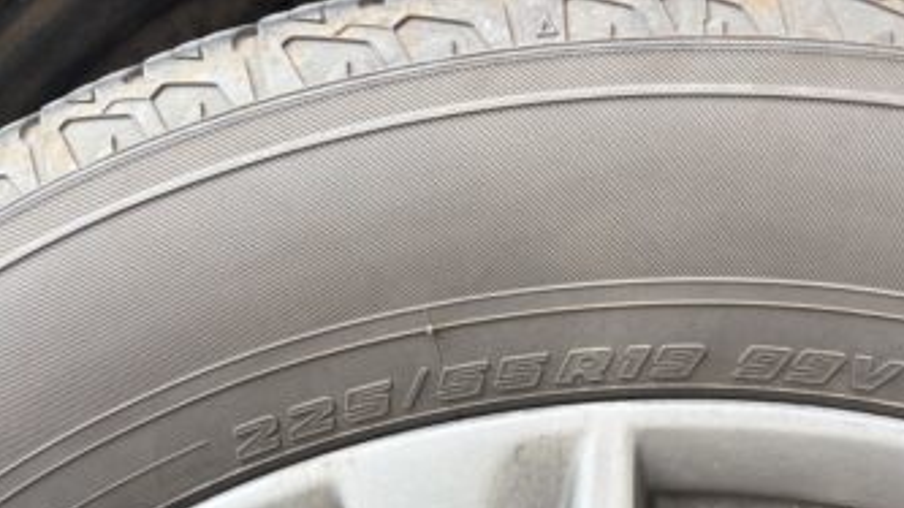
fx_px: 815
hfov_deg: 57.6
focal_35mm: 34
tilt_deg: -7.7
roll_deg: +0.3
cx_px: 540
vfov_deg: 33.6
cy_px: 405
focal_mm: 5.96
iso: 32
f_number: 1.6
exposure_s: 1/146
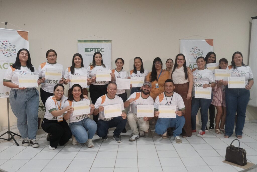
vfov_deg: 47.9
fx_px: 193
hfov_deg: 67.4
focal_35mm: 27
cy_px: 86
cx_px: 128
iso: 2500
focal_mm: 18
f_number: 2.8
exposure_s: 1/125
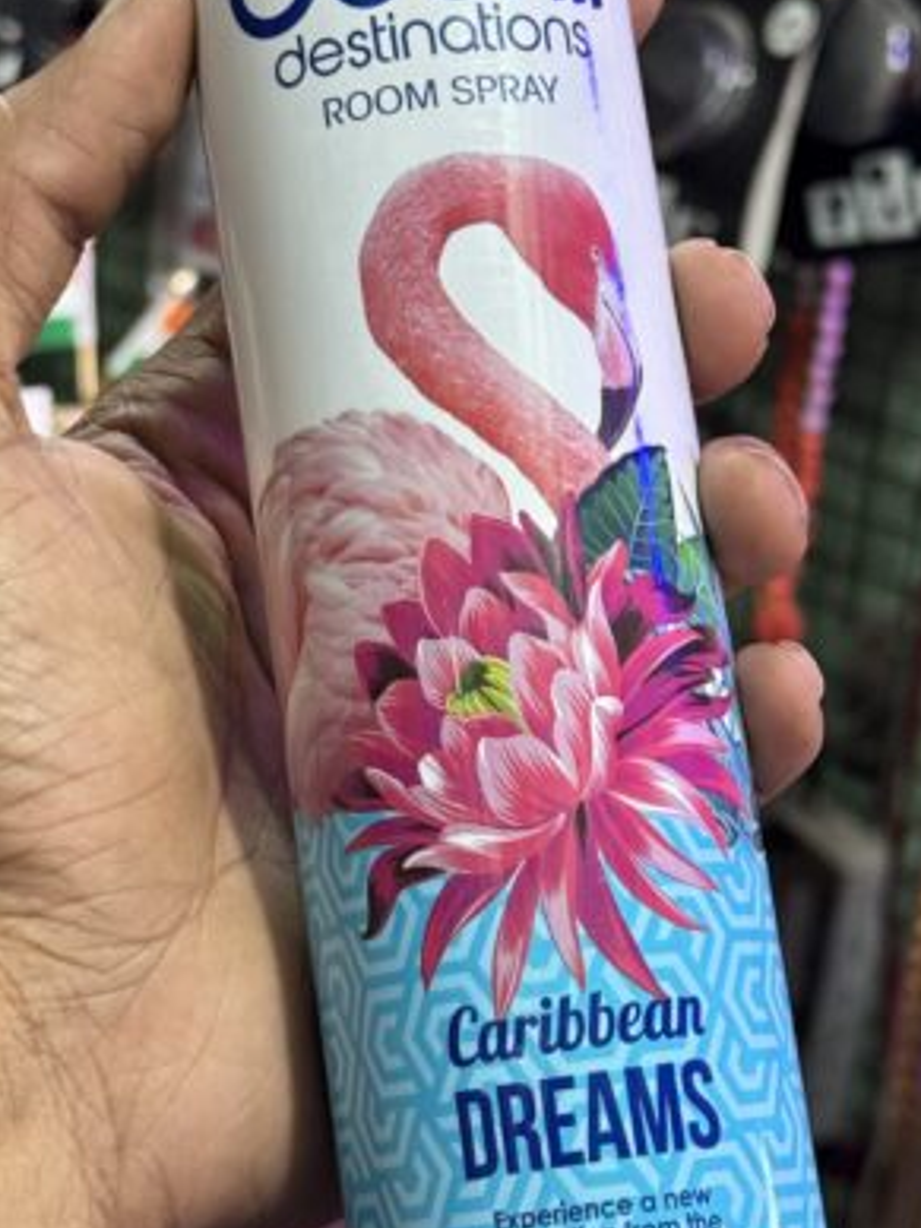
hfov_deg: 14.9
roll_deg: -7.3
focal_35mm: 99
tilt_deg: -21.7
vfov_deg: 19.8
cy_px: 434
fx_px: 3512
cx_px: 535
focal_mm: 6.76
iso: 160
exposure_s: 1/50
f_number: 1.78
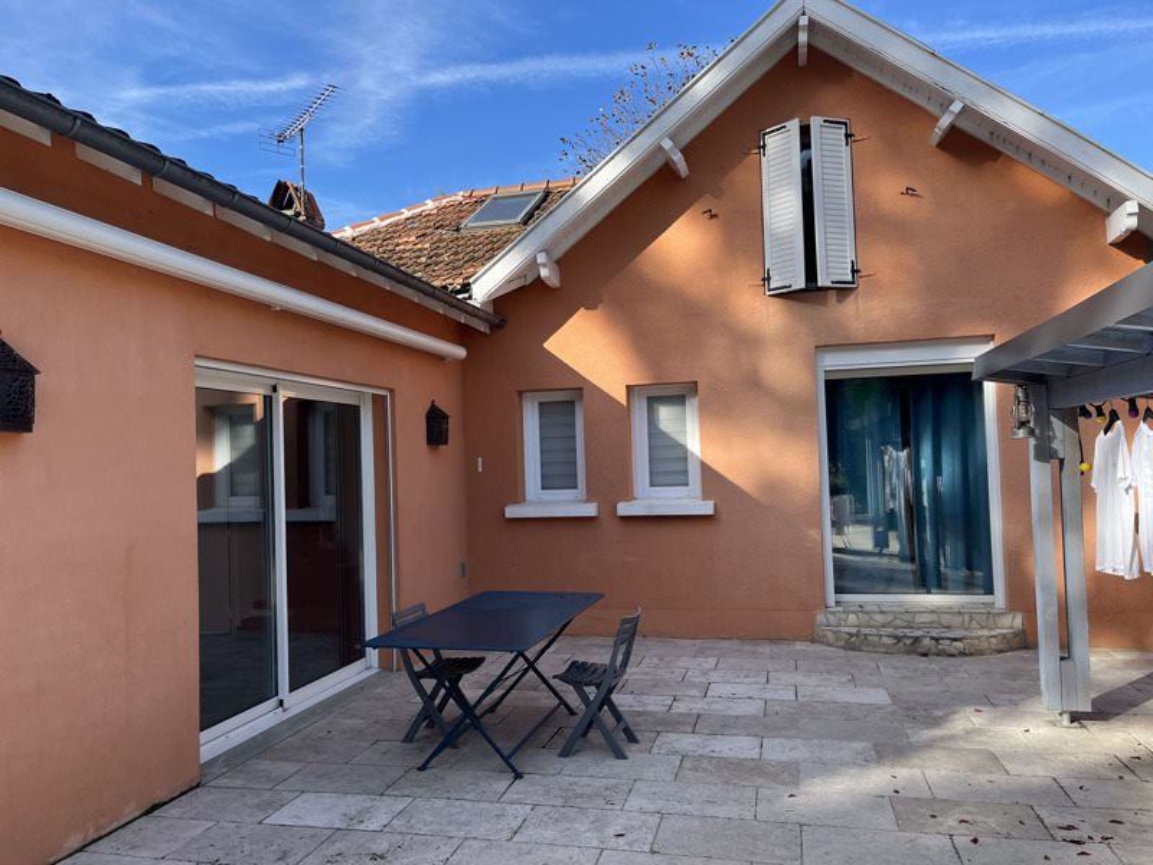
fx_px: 866
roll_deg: +4.3
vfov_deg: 53.1
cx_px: 576
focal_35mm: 26
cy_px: 432
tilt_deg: +0.6
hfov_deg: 67.3
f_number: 1.6
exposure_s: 1/1140
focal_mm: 5.1
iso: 50
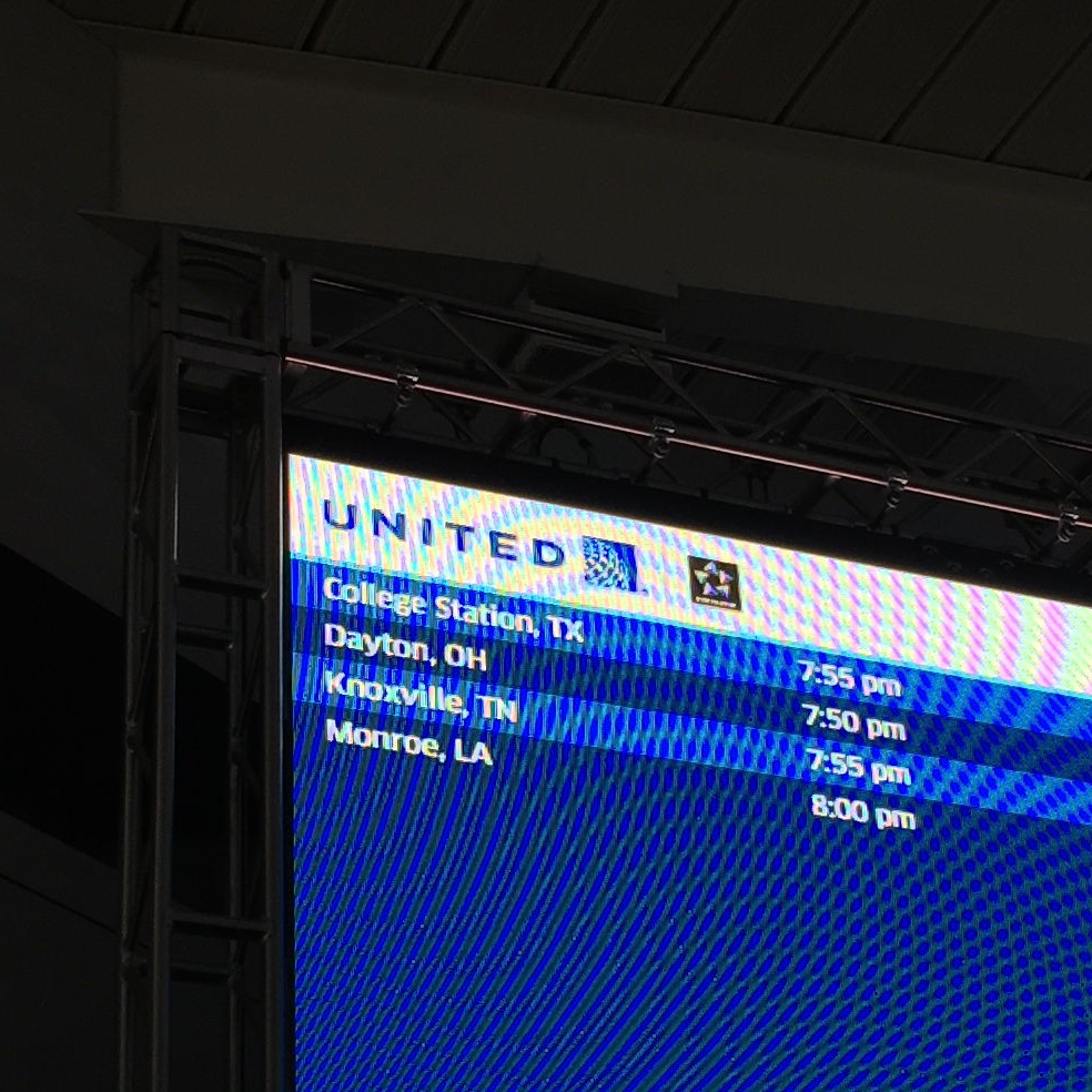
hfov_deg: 20.4
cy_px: 822
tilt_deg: +25.3
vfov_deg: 20.2
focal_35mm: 85
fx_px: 3034
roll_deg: +3.9
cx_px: 706
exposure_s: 1/120
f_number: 2.2
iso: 40
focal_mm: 4.15
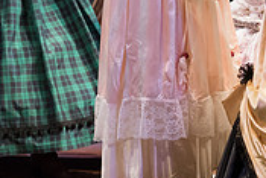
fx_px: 7336
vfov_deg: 1.4
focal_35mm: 992
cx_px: 149
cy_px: -16
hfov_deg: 2.1
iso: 3200
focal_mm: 300
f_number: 4.5
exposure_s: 1/400
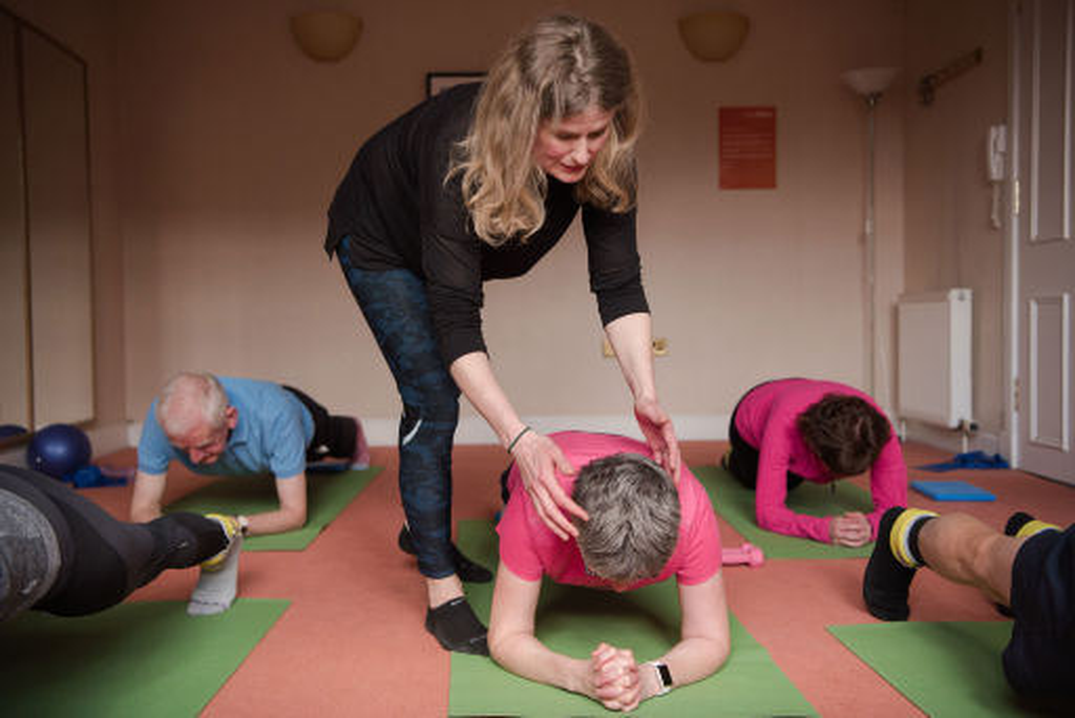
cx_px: 538
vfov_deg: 35.1
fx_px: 1135
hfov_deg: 50.7
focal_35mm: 38
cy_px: 359
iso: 800
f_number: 3.5
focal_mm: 38
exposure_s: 1/640
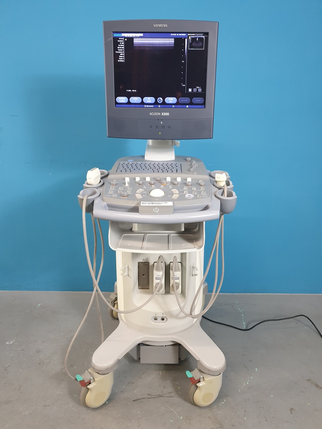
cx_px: 161
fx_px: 322
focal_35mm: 26
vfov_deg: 67.3
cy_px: 214
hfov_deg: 53.1
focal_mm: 4.3
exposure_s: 1/50
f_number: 1.5
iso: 320
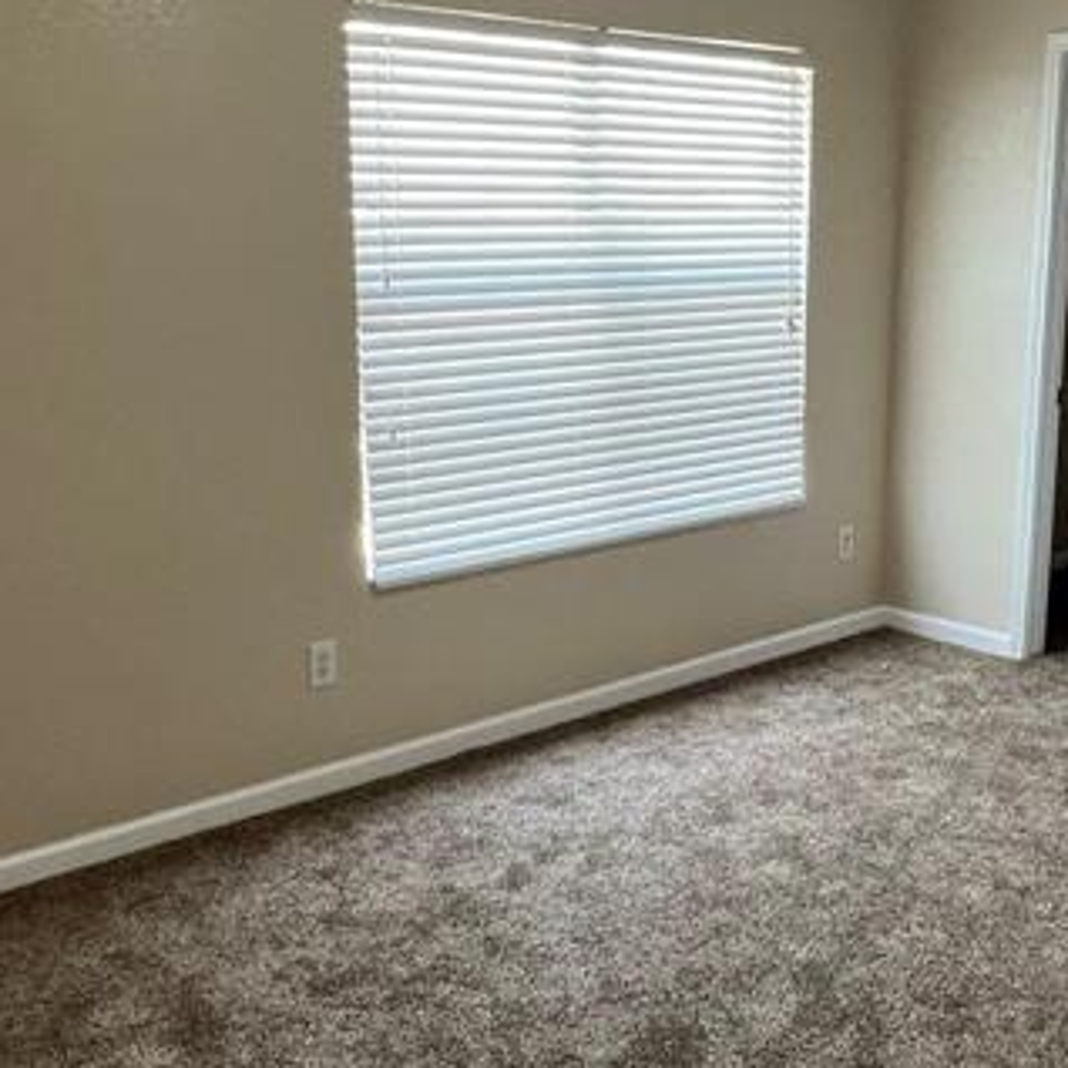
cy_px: 537
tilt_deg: -13.6
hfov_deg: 44.9
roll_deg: +0.4
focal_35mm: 37
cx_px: 537
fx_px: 1292
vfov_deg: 44.9
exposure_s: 1/120
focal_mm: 1.57
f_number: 1.8
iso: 160
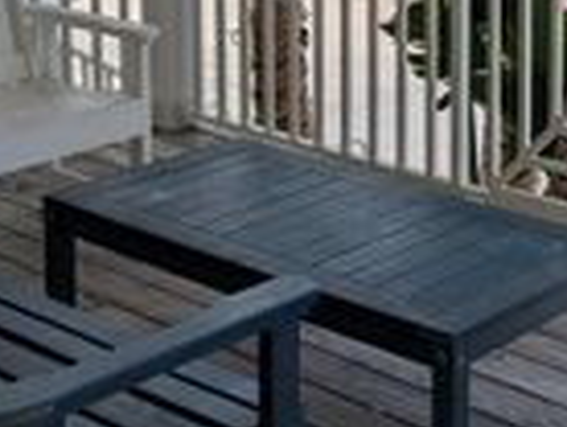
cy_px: -70
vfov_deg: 16.4
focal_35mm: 87
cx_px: 452
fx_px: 1428
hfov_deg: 22.2
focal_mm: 6.81
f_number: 1.85
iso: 47
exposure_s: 1/1433
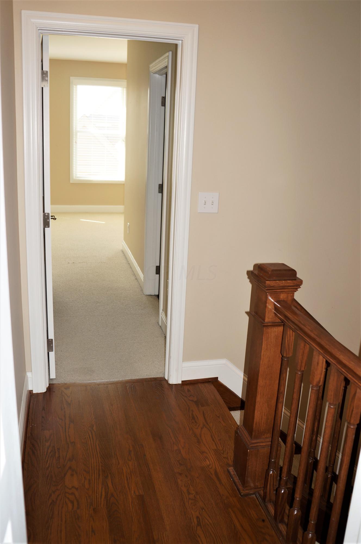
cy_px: 272
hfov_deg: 43.5
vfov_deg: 62.0
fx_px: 452
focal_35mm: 30
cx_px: 180
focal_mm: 20
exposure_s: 1/60
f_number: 4
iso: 250
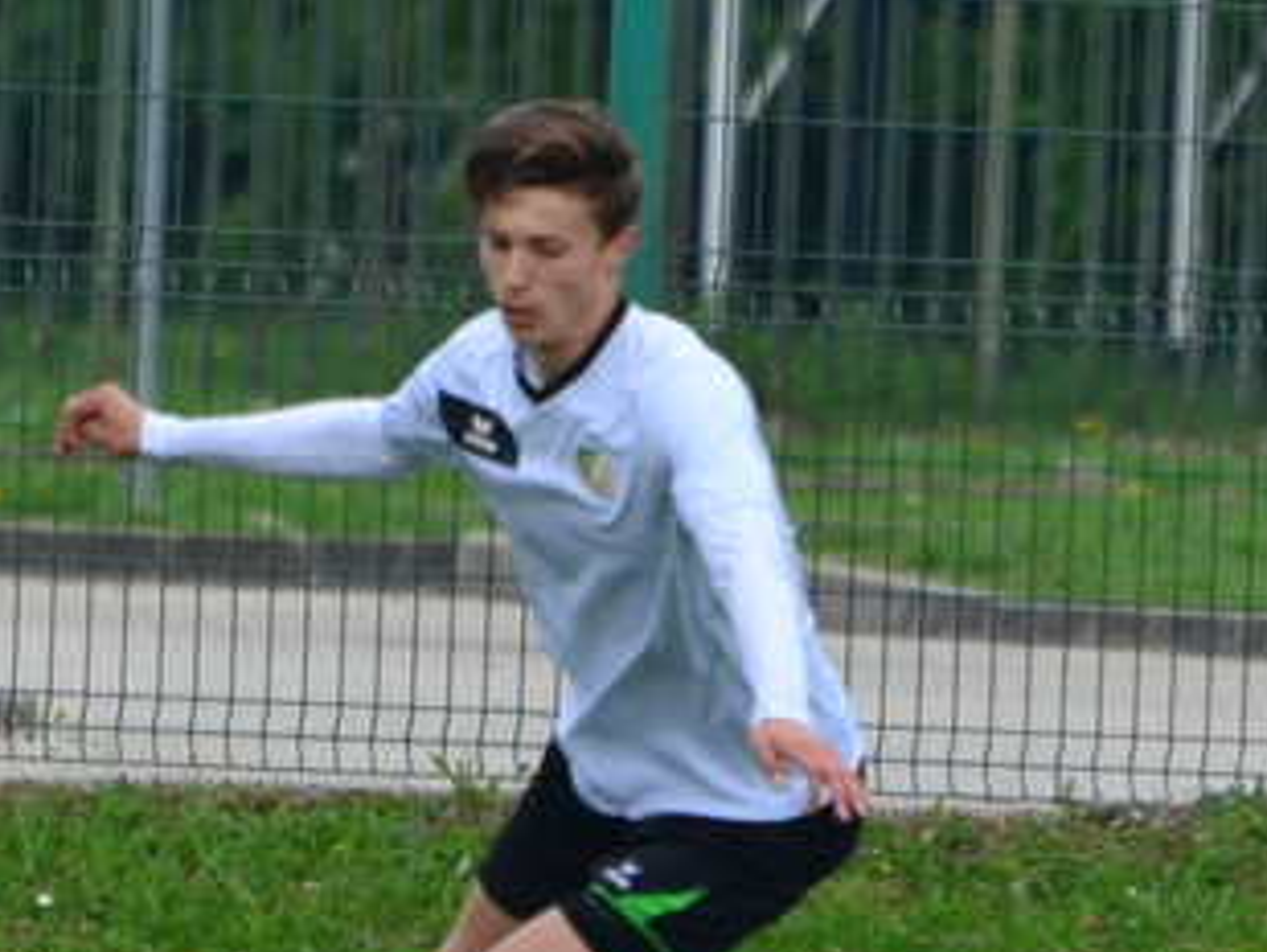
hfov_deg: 1.6
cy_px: 572
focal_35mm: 1261
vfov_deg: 1.2
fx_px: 46173
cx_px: 62
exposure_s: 1/1000
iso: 1250
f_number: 5.6
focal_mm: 300
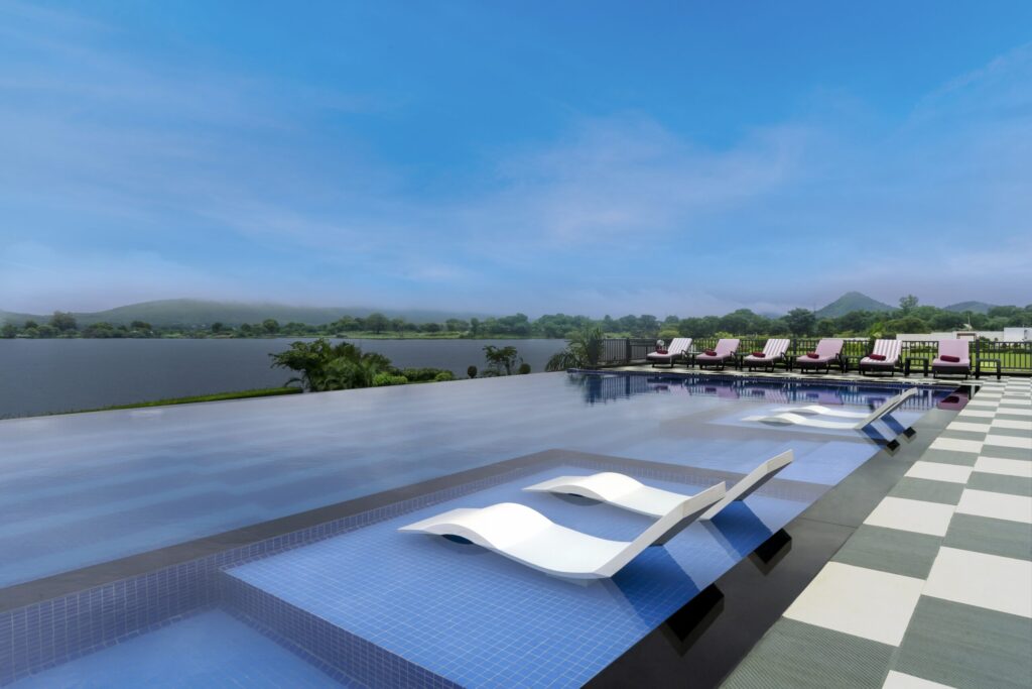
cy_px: 344
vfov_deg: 57.2
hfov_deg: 78.6
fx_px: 631
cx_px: 516
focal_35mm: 22
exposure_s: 1/20
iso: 200
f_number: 20
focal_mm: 22
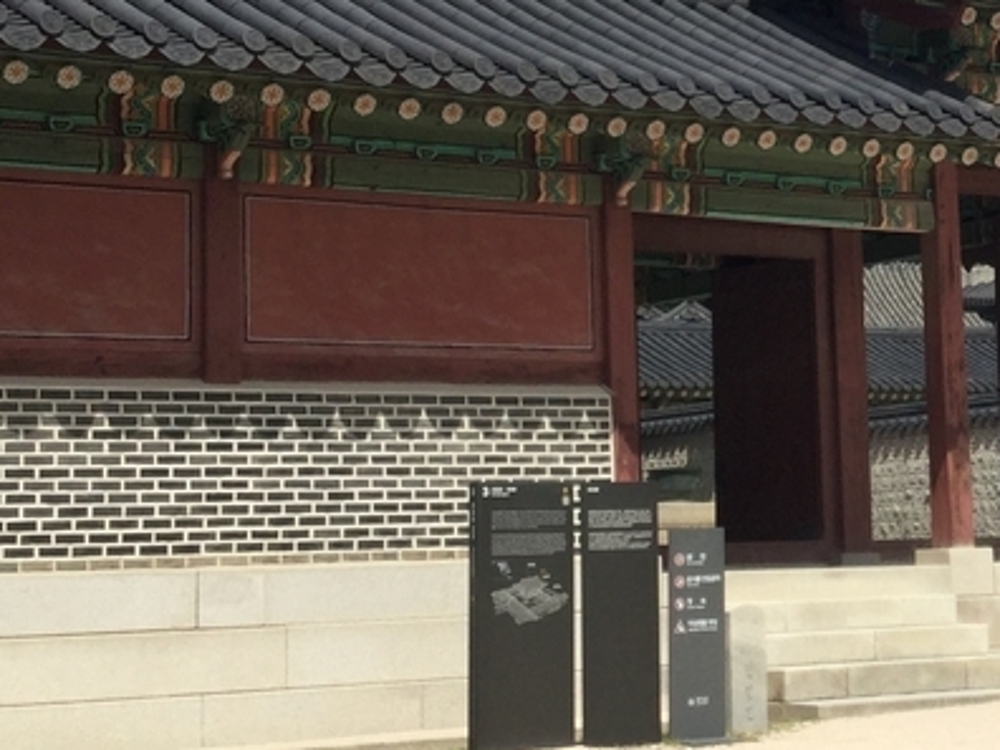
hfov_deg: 20.3
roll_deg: +0.8
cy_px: 172
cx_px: 980
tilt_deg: +5.6
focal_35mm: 94
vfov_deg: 15.6
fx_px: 2716
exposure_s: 1/1894
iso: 25
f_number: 2.4
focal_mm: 3.3
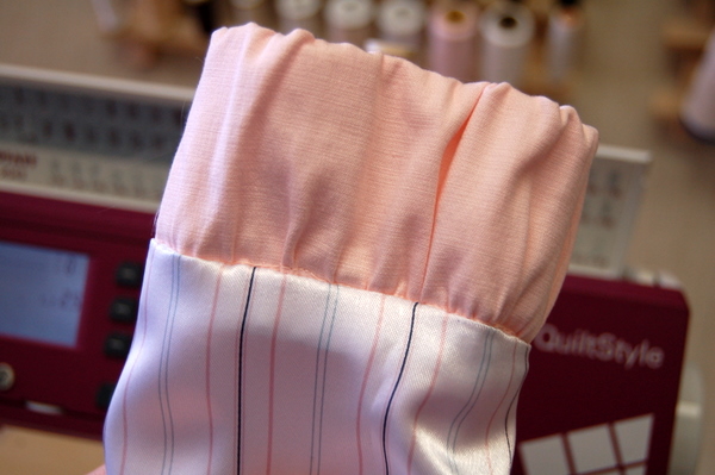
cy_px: 238
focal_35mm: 57
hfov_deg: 35.1
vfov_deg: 23.7
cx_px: 358
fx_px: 1131
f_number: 4.8
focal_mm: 38
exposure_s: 1/80
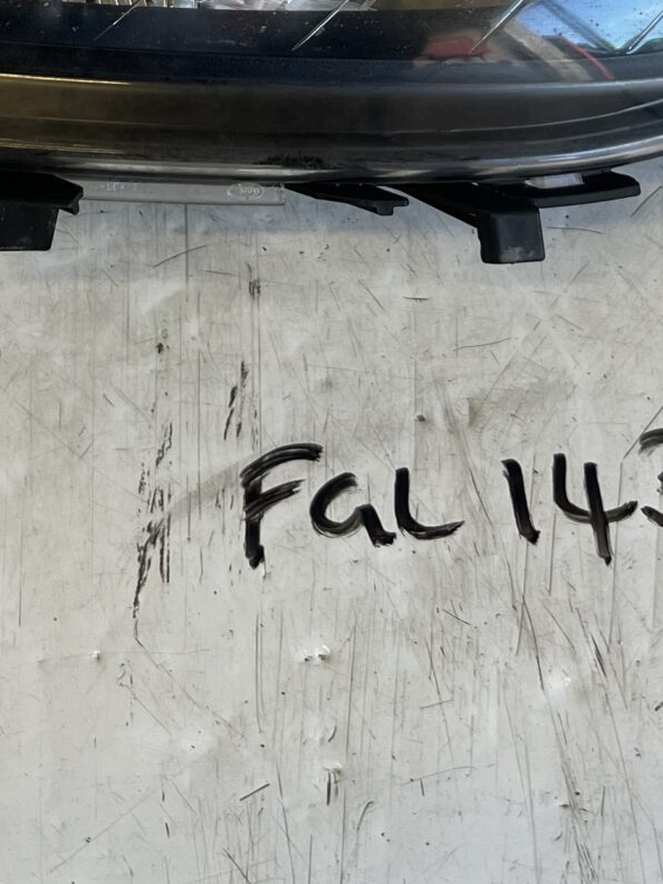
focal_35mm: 84
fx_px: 2145
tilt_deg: -60.2
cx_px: 276
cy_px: -202
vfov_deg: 21.5
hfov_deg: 17.6
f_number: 1.6
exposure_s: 1/100
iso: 50
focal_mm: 5.1
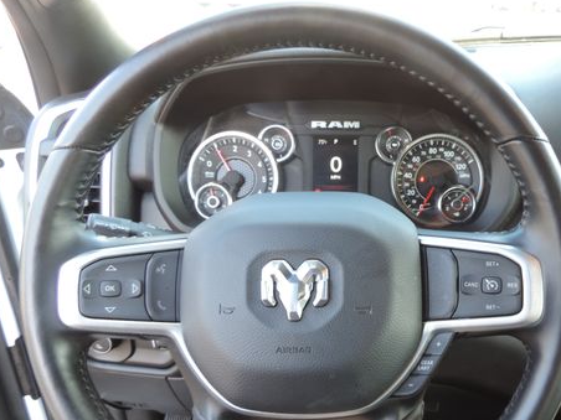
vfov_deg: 41.2
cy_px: 281
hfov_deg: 53.2
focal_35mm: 34
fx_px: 551
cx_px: 362
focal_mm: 4.3
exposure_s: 1/30
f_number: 3
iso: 110
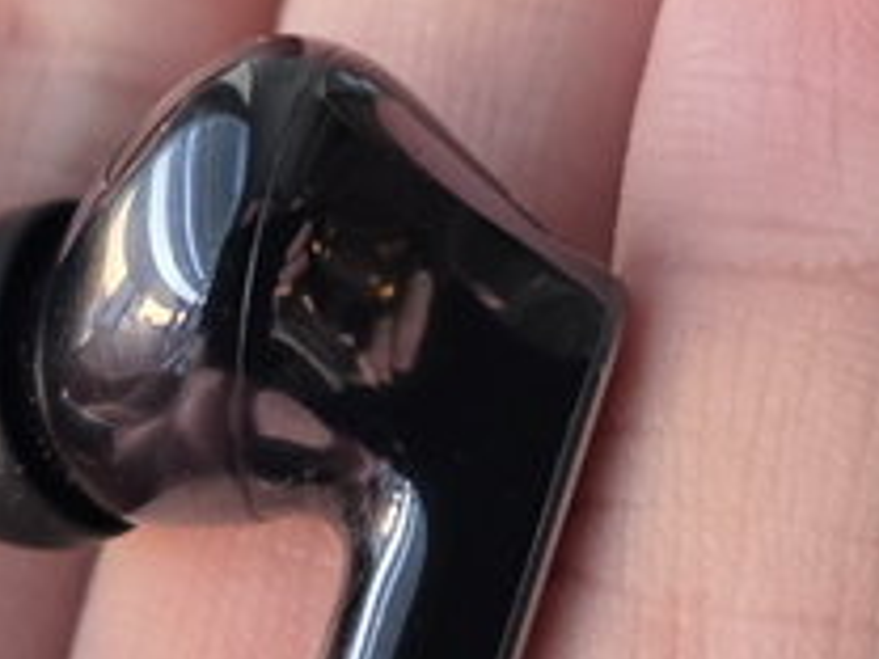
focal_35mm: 104
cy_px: 365
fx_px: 2641
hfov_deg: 18.8
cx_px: 283
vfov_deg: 14.2
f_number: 1.7
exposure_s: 1/66
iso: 160
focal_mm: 6.3
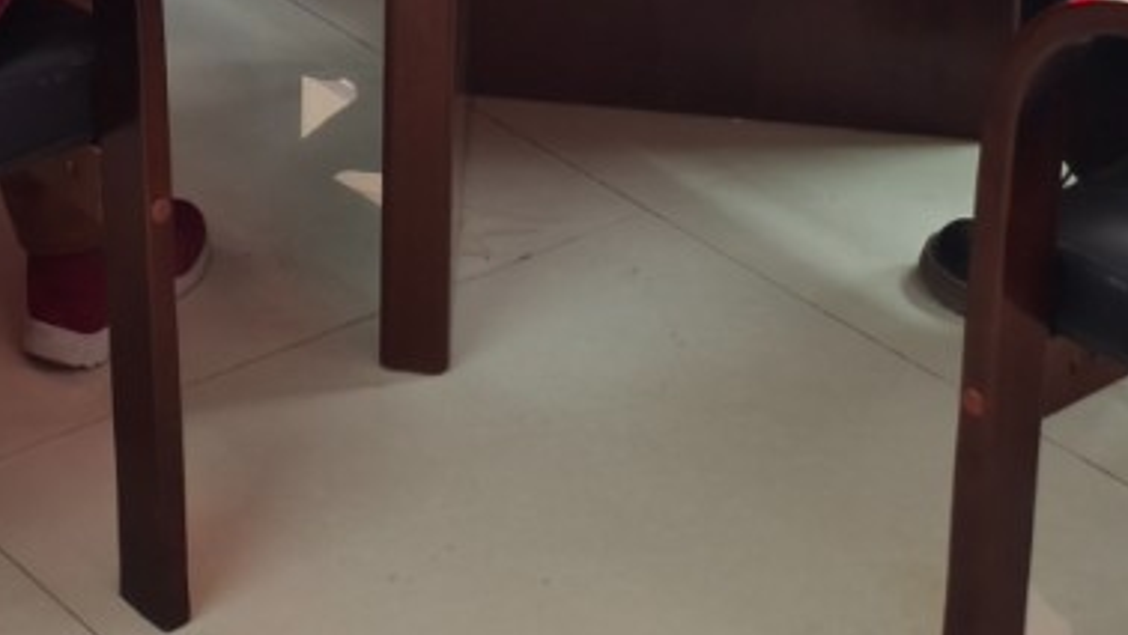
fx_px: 3172
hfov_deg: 19.3
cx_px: -131
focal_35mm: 106
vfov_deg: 9.8
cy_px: -1008
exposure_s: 1/48.4
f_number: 1.57
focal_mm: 5.6
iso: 398
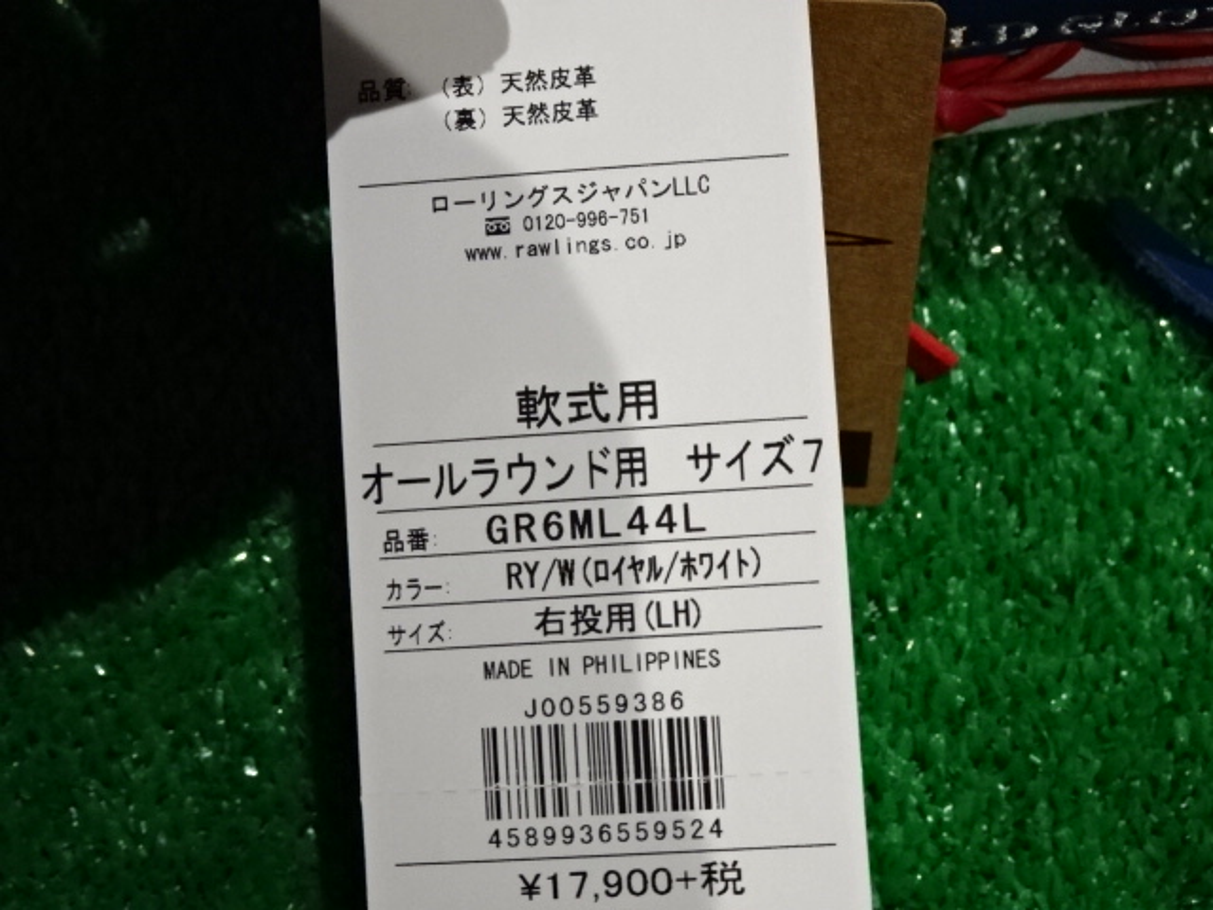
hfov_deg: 31.2
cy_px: 455
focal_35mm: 62
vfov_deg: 23.7
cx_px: 606
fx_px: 2173
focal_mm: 10.59
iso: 800
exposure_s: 1/80
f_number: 4.5
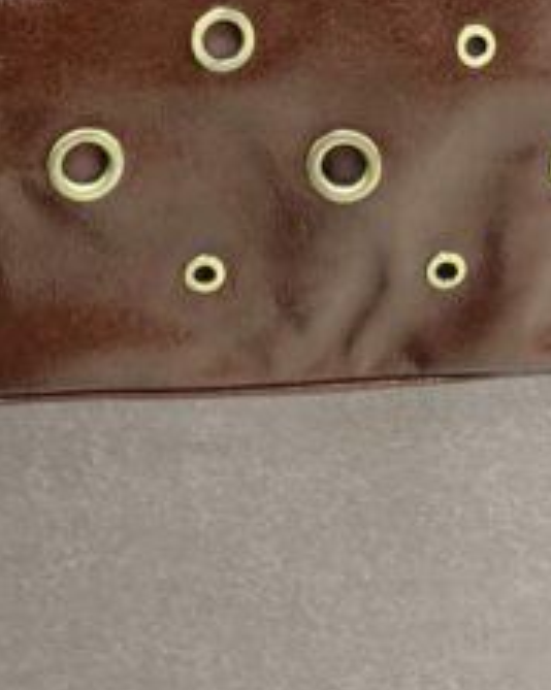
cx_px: 229
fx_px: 1858
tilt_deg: -9.3
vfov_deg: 18.2
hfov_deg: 16.9
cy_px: -415
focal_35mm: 91
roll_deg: -3.6
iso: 125
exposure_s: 1/50
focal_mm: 5.96
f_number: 1.6
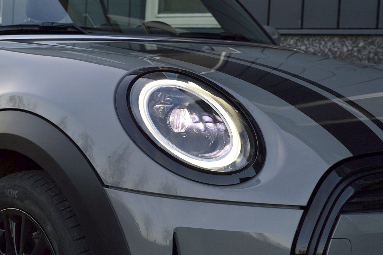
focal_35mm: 78
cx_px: 192
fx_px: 829
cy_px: 128
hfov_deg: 26.0
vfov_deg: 17.5
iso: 400
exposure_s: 1/60
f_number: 8
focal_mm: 52
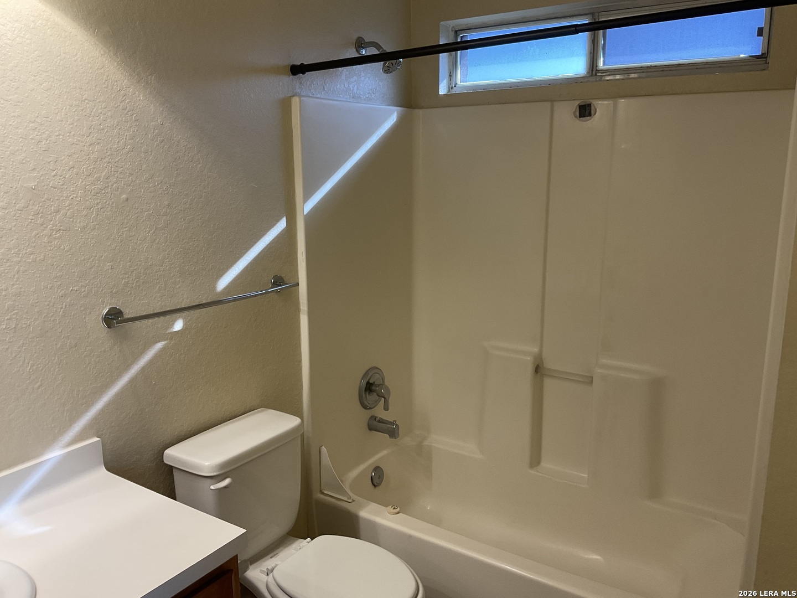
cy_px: 299
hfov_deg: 61.7
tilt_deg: -11.1
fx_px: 668
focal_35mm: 29
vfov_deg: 48.2
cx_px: 398
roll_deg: +0.0
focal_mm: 3
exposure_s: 1/60
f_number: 1.8
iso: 40
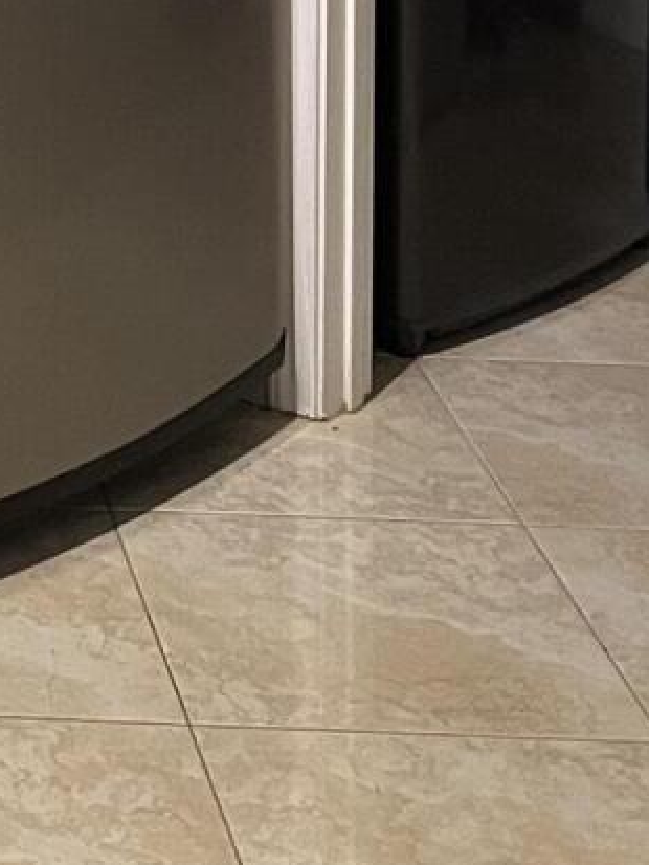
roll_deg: -0.7
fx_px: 3148
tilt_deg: -0.2
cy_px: -930
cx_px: -620
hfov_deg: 10.8
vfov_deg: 13.2
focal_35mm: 126
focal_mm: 5.7
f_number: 1.5
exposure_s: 1/60
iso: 160
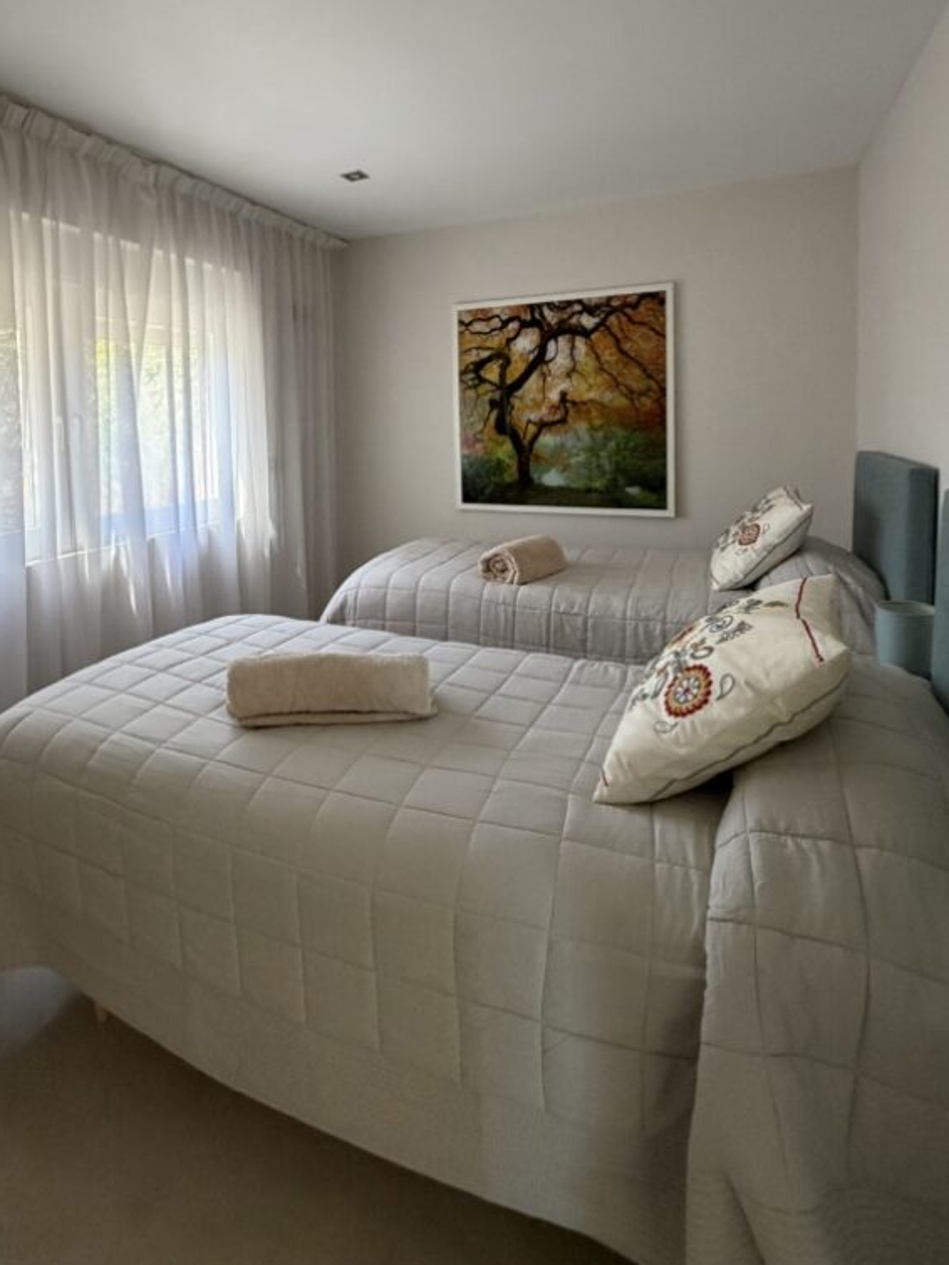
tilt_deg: -2.8
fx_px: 694
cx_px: 397
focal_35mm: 19
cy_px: 452
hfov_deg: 68.3
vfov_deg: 82.6
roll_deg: +1.7
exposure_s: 1/65
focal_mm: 2.22
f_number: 2.2
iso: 320
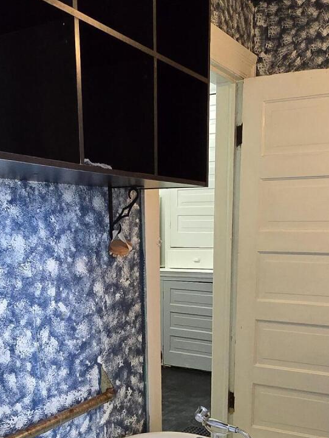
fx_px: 456
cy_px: 351
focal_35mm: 36
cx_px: 180
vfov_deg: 48.4
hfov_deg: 39.6
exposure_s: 1/60
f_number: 2.2
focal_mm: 2.2
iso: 500
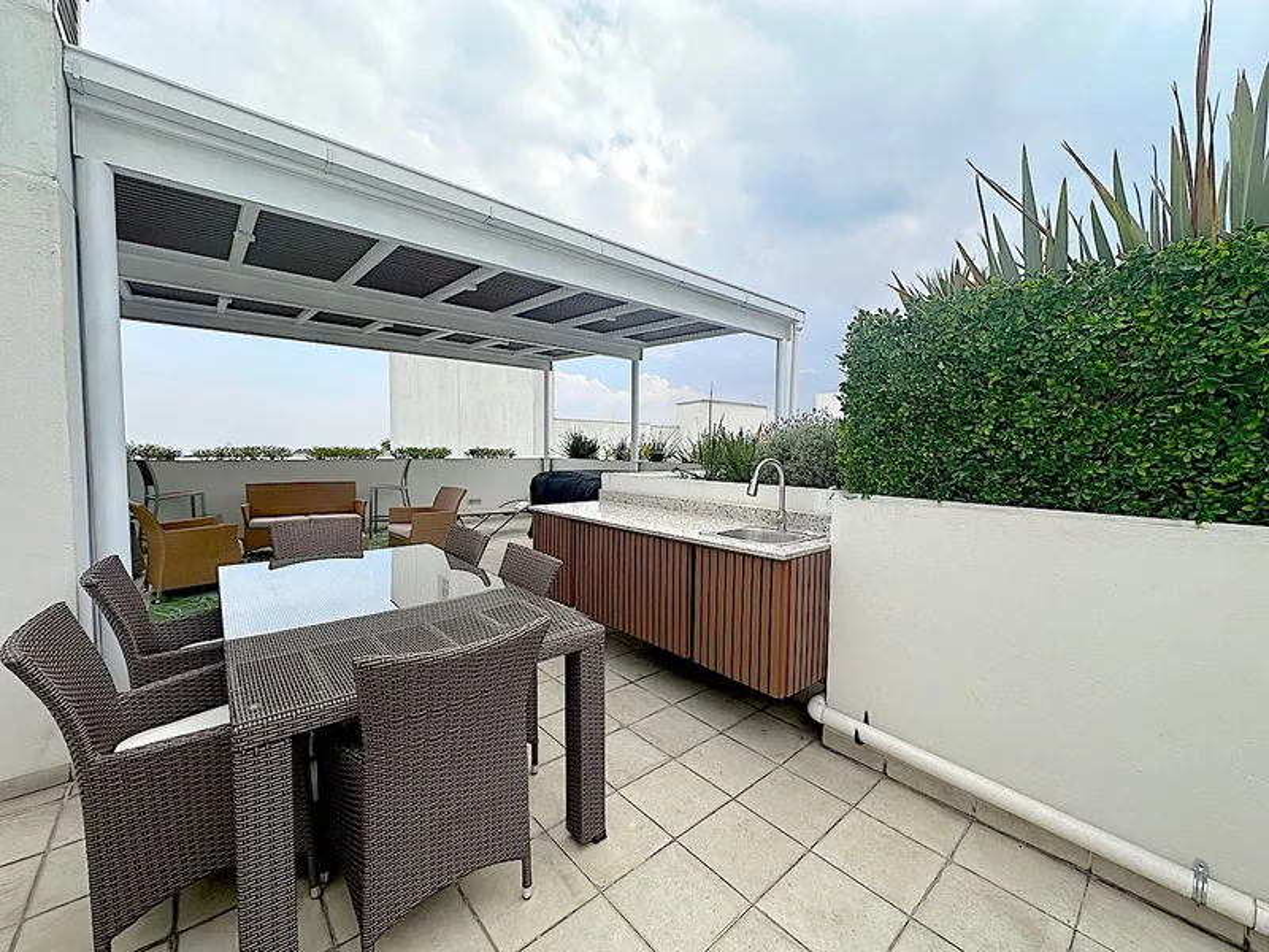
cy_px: 476
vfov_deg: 85.7
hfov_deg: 102.1
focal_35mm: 14
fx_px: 513
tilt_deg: -1.9
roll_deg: +0.2
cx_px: 634
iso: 50
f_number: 2.2
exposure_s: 1/1689
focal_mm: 2.22
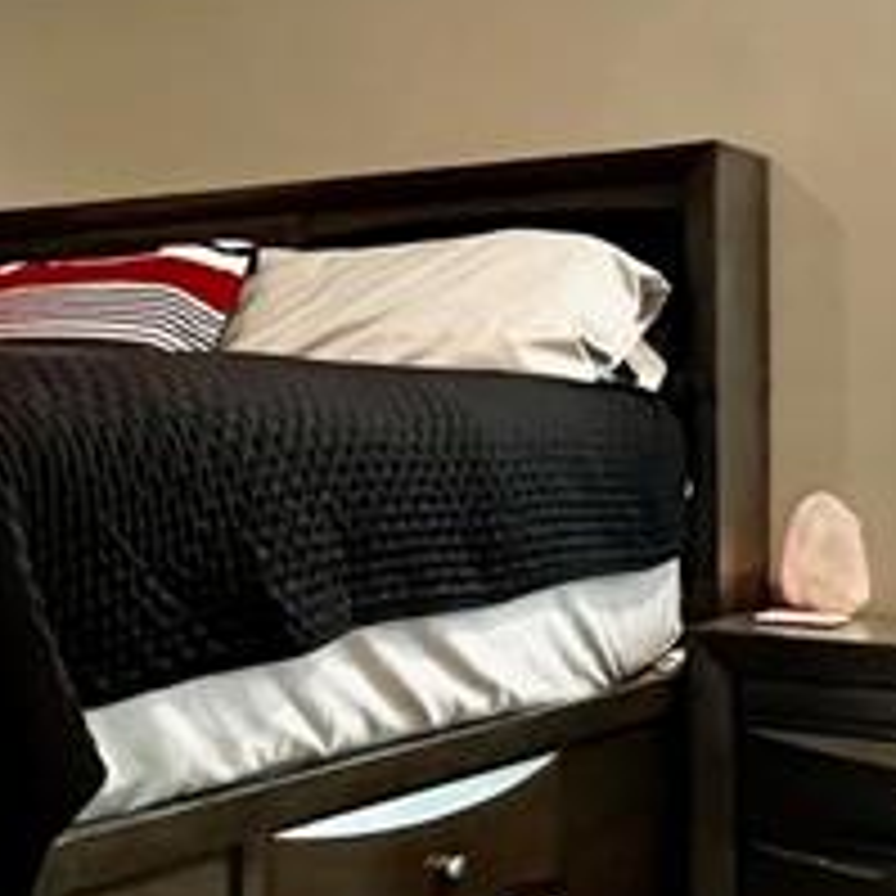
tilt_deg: +0.9
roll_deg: +0.5
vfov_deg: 29.0
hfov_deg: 24.9
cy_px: 383
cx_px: -297
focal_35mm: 59
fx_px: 1728
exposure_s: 1/60
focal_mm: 1.57
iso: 800
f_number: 1.8
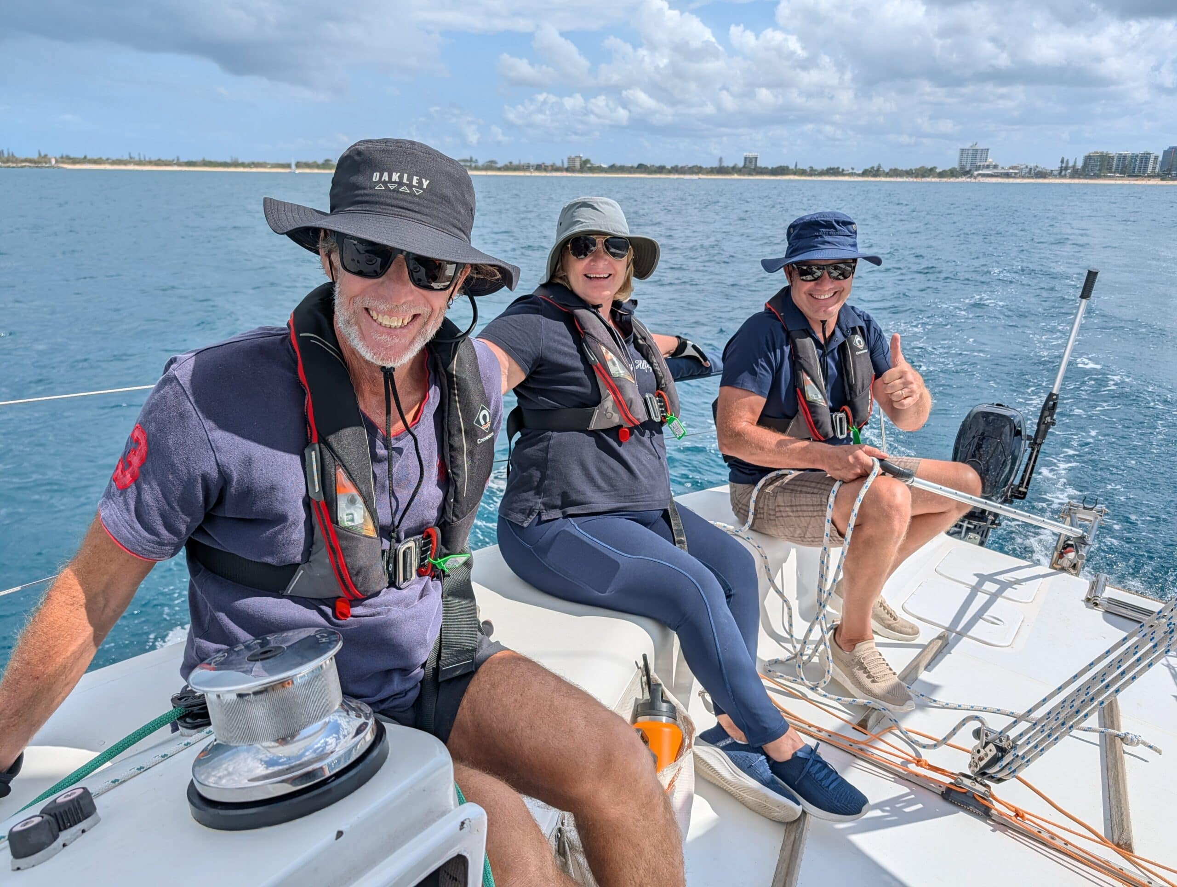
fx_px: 817
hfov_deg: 71.5
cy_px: 444
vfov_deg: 56.9
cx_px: 588
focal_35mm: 24
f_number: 1.68
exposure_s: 1/2392
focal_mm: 6.9
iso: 21
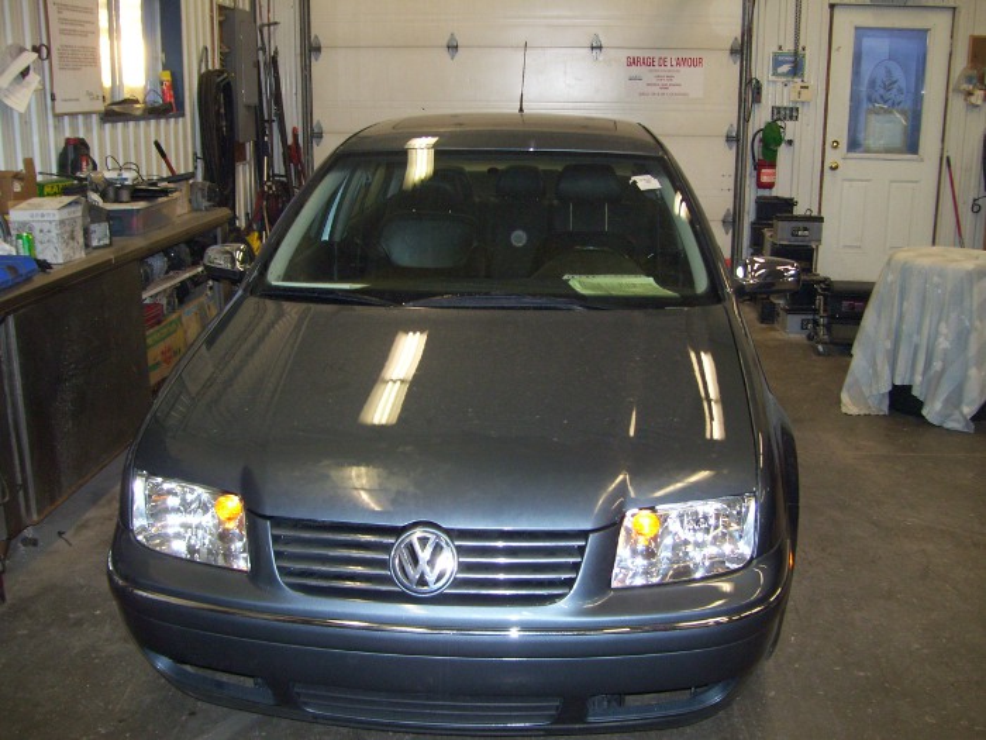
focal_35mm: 36
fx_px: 1025
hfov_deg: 51.4
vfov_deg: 39.7
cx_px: 493
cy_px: 370
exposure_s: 1/60
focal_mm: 6
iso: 200
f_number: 2.7
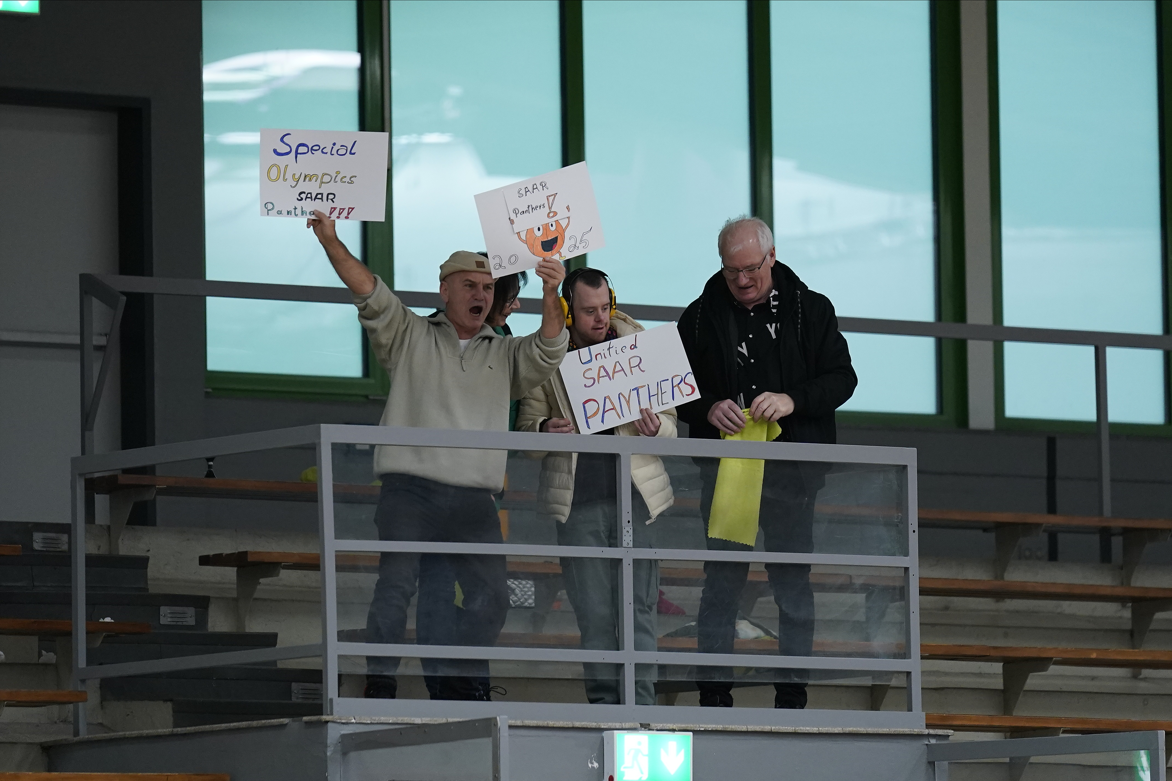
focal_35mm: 200
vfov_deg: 6.9
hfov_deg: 10.3
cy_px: 390
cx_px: 586
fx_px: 6511
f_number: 2.8
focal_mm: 200
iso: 2500
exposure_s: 1/800
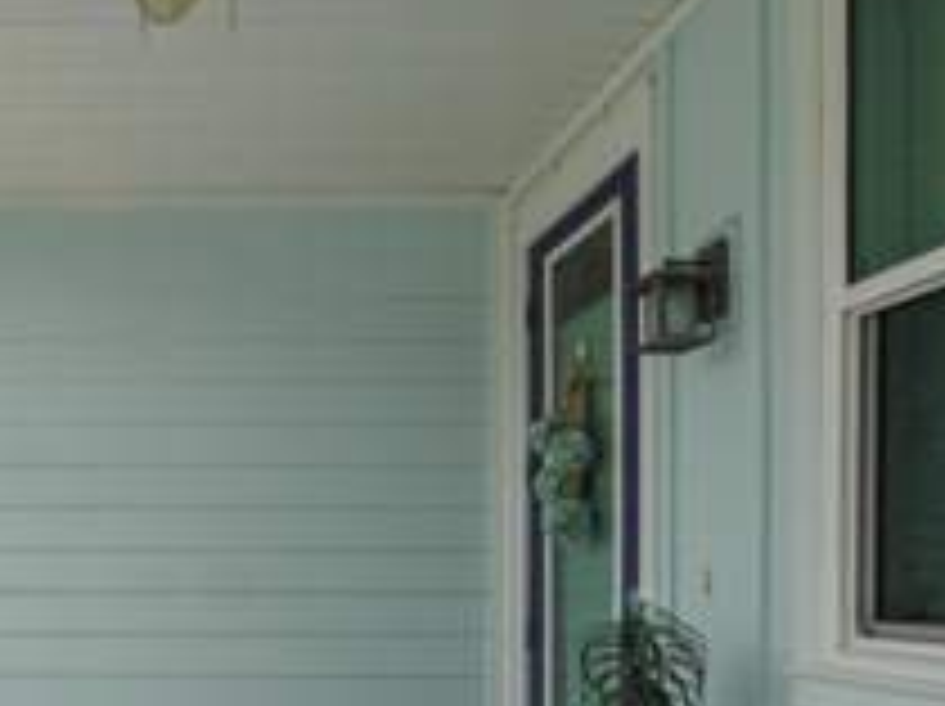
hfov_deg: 50.5
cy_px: 605
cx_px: 135
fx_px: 900
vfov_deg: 40.3
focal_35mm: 33
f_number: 6.3
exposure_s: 1/80
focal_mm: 10
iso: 100
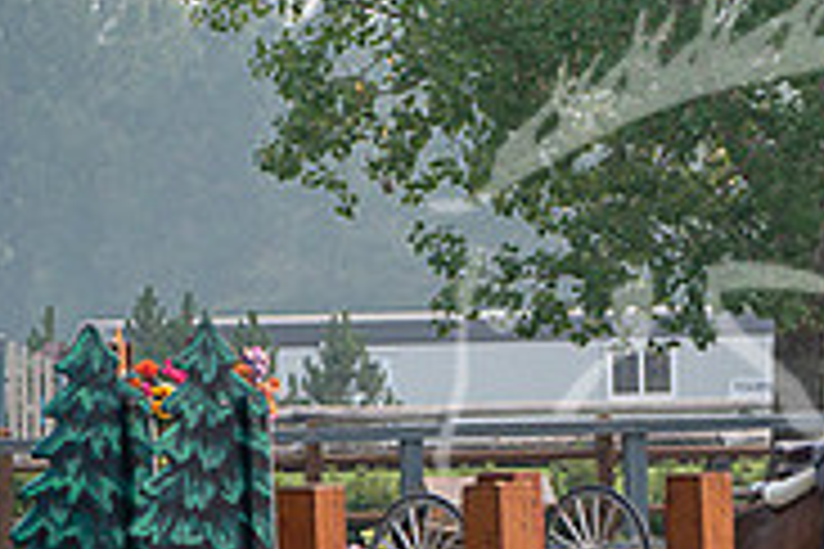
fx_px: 11581
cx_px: 1009
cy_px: 637
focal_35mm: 506
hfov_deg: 4.1
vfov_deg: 2.7
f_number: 5.6
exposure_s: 1/1000
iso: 500
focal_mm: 160
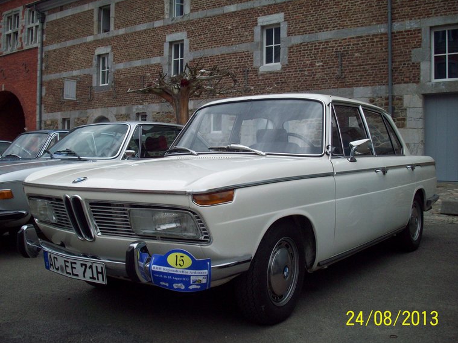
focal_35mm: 39
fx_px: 516
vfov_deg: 36.8
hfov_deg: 47.9
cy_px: 172
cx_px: 232
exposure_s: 1/229
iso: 80
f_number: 5.6
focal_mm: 6.2
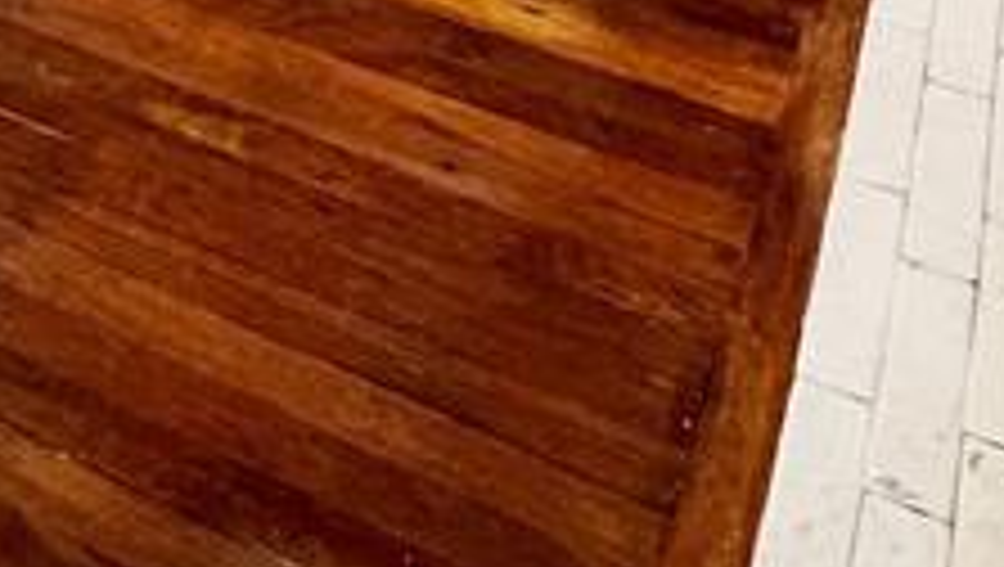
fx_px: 1732
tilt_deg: -5.7
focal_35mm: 65
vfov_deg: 12.3
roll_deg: +0.1
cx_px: 99
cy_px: -981
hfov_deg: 30.9
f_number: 1.8
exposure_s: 1/60
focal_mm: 1.57
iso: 400
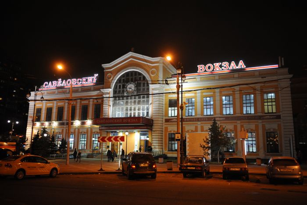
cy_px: 102
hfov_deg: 60.3
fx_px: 264
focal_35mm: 31
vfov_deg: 42.3
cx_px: 154
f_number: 2.8
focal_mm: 31
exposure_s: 1/80
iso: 2500
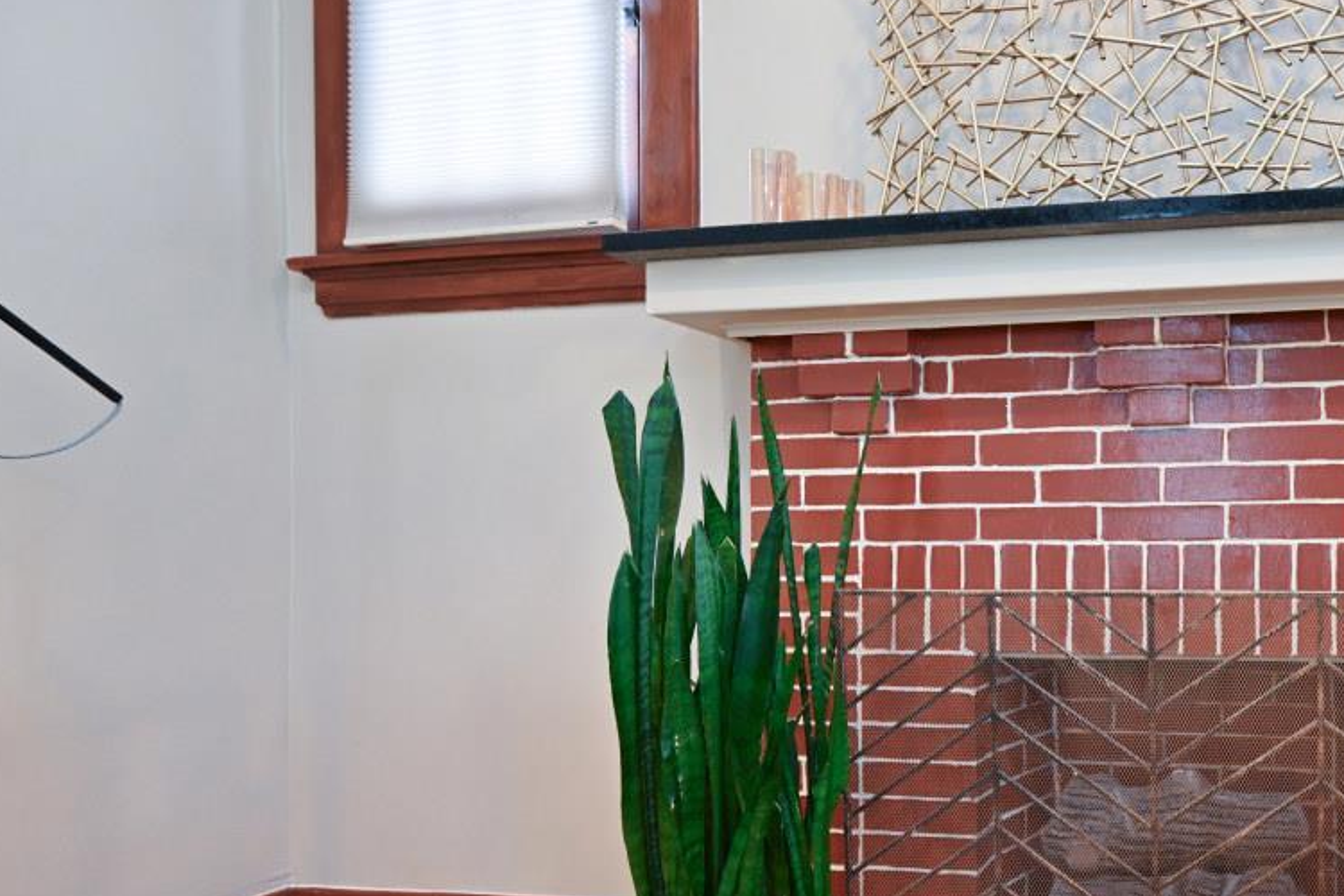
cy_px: 543
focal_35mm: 28
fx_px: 1045
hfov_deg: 58.0
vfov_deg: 46.1
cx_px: 1159
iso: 400
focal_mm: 14
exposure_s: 1/60
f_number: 4
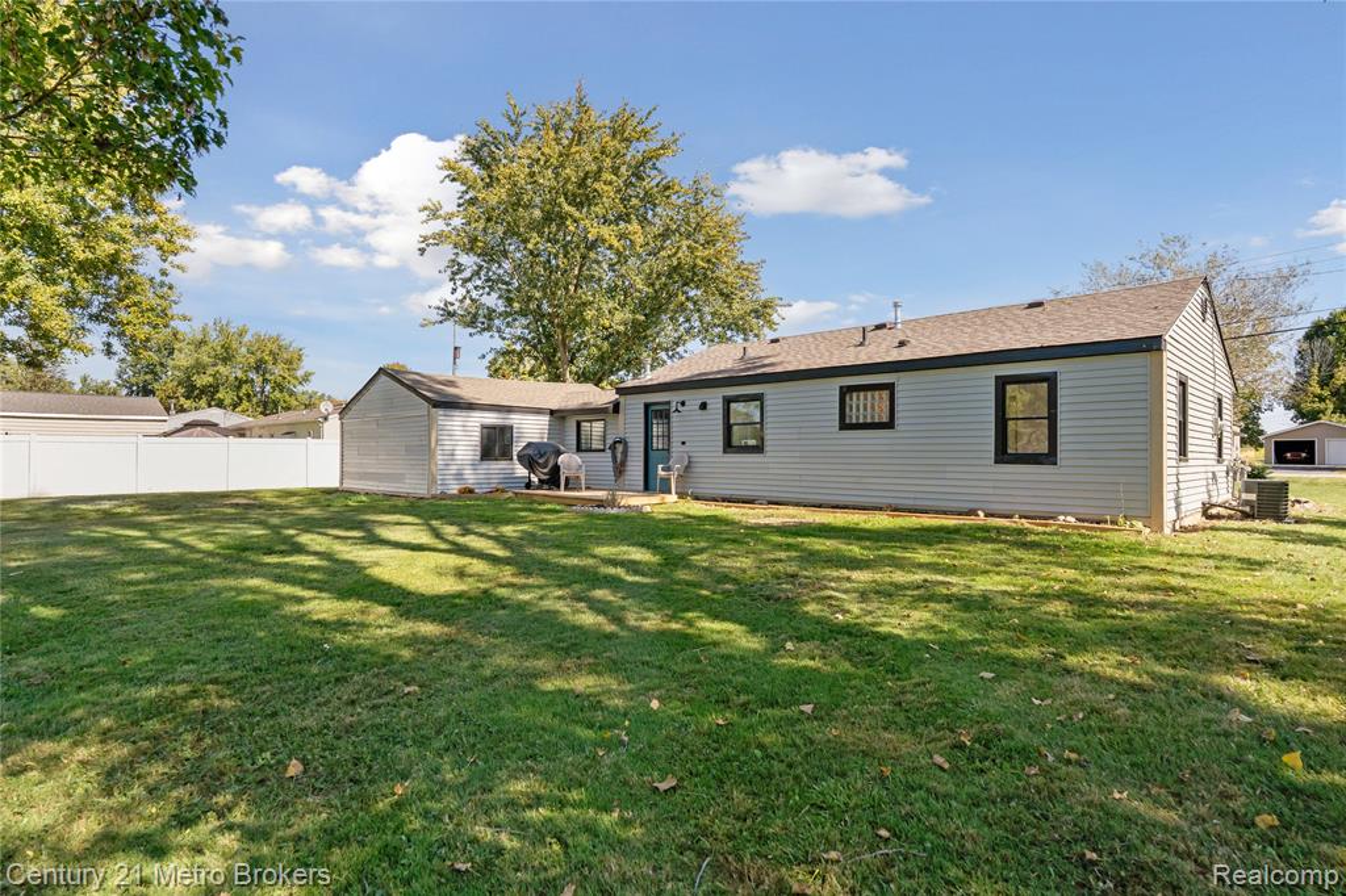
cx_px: 673
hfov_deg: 88.5
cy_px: 448
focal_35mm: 18
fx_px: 691
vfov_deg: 65.9
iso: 400
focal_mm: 18.5
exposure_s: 1/800
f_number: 8
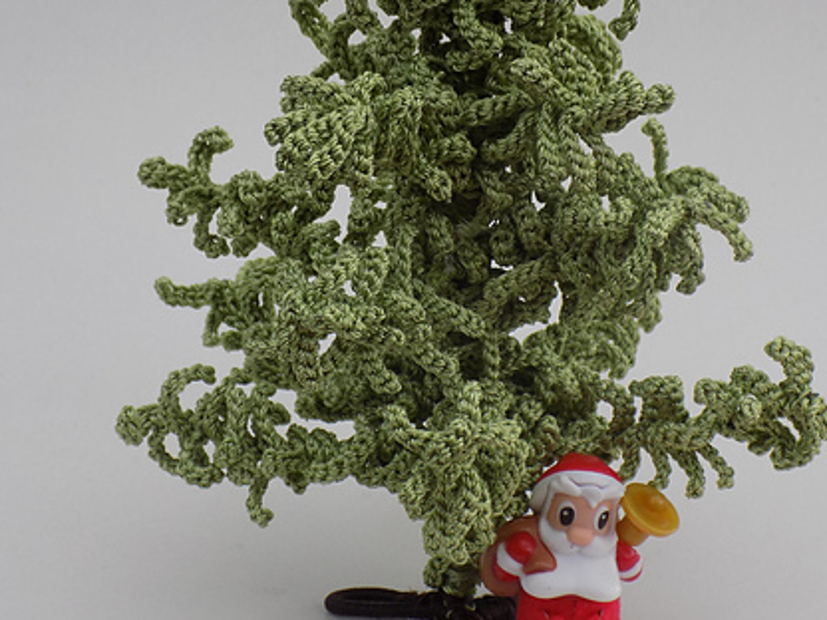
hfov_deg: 19.6
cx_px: 431
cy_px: 242
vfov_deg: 14.8
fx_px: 2389
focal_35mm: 100
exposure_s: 1/100
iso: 80
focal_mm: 11.5
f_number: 4.1
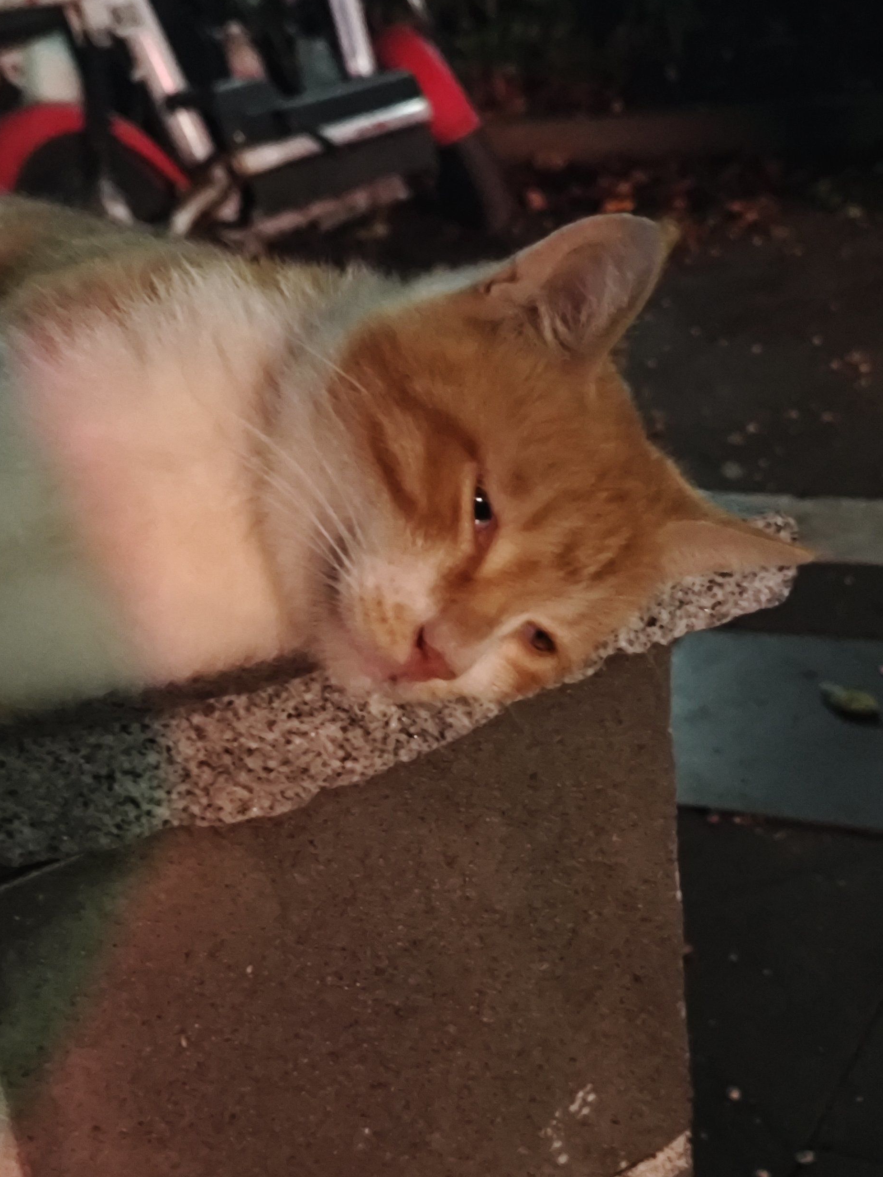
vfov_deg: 37.5
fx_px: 1735
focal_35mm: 51
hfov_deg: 28.6
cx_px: 472
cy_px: 616
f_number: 1.6
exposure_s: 1/14.3
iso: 12800
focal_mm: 6.55
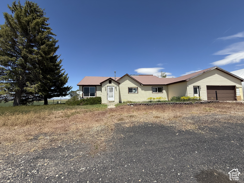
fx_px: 99
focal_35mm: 14
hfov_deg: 102.1
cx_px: 122
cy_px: 92
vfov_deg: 85.7
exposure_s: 1/2506
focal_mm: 2.22
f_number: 2.2
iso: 50
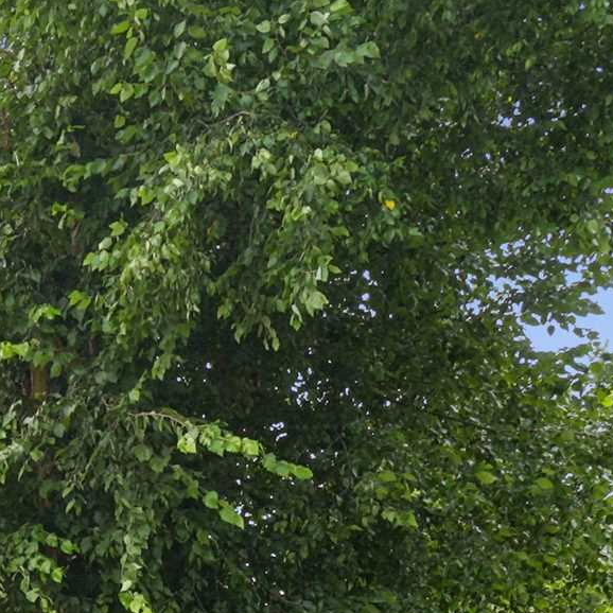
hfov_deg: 11.2
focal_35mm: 131
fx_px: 2625
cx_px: -833
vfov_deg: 12.6
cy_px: 948
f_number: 10
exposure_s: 1/60
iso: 100
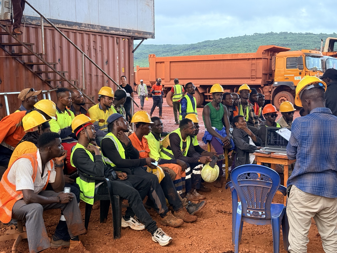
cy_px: 126
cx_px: 168
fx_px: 467
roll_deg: -0.2
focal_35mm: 48
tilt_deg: -4.7
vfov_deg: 30.3
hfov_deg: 39.7
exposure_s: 1/46
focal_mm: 6.76
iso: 250
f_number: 1.78
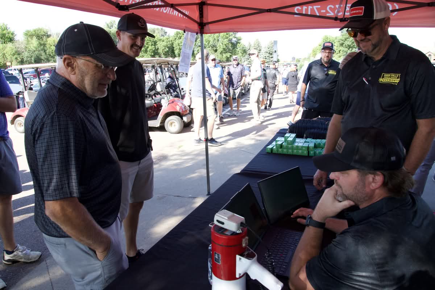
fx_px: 326
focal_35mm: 27
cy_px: 145
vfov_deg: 47.9
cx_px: 218
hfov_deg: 67.4
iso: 1250
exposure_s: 1/350
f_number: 8
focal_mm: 18
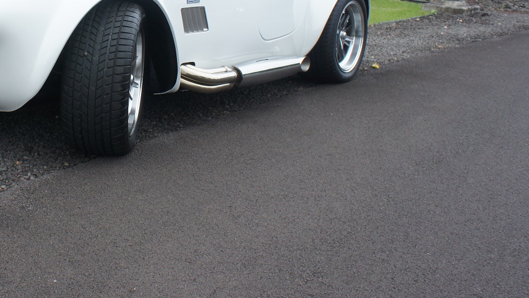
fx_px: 659
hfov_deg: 40.5
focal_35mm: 47
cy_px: 27
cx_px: 56
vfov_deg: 24.7
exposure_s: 1/200
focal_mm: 16
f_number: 6.3
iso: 200
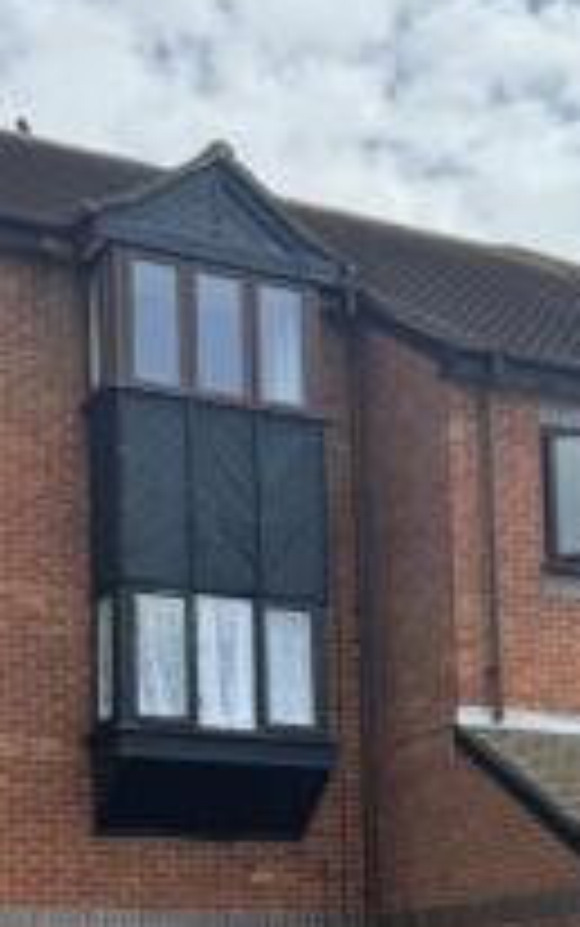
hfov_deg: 18.1
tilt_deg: +7.2
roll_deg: +1.4
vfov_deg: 27.6
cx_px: 196
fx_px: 1818
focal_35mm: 72
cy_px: 817
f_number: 1.78
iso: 80
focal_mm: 6.76
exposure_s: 1/3096
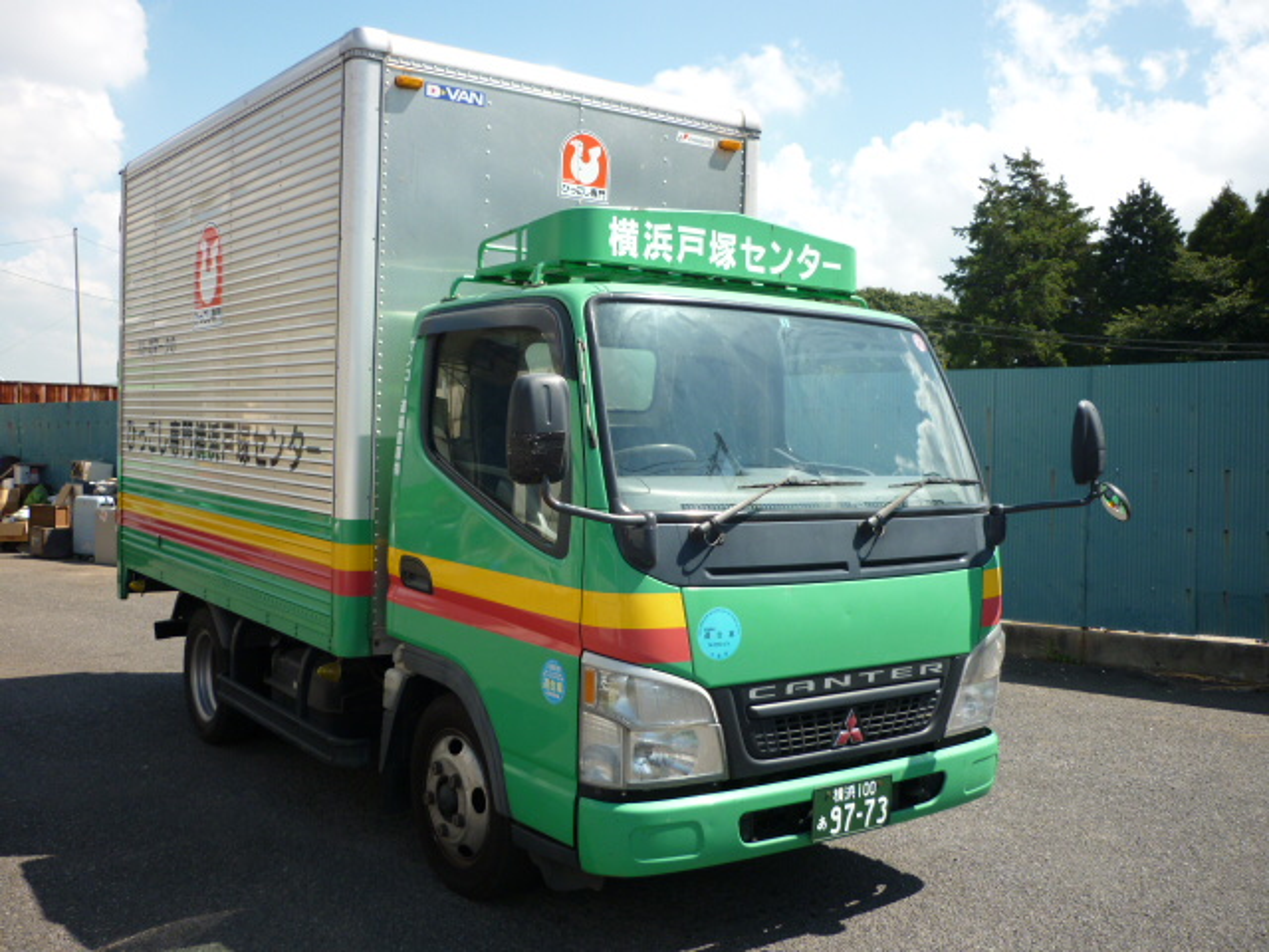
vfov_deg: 42.9
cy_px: 476
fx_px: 1210
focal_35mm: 33
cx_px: 634
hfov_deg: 55.4
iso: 80
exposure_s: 1/800
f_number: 2.8
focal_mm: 5.5
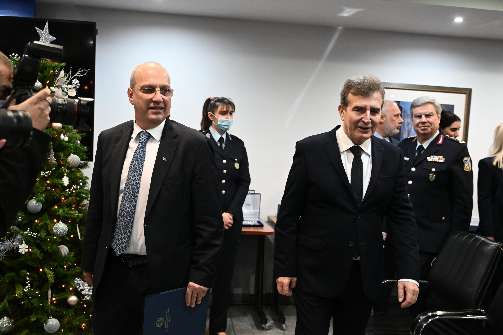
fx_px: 517
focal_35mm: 37
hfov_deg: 51.9
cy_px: 168
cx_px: 252
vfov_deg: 35.9
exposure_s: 1/250
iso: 6400
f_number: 4
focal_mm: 37
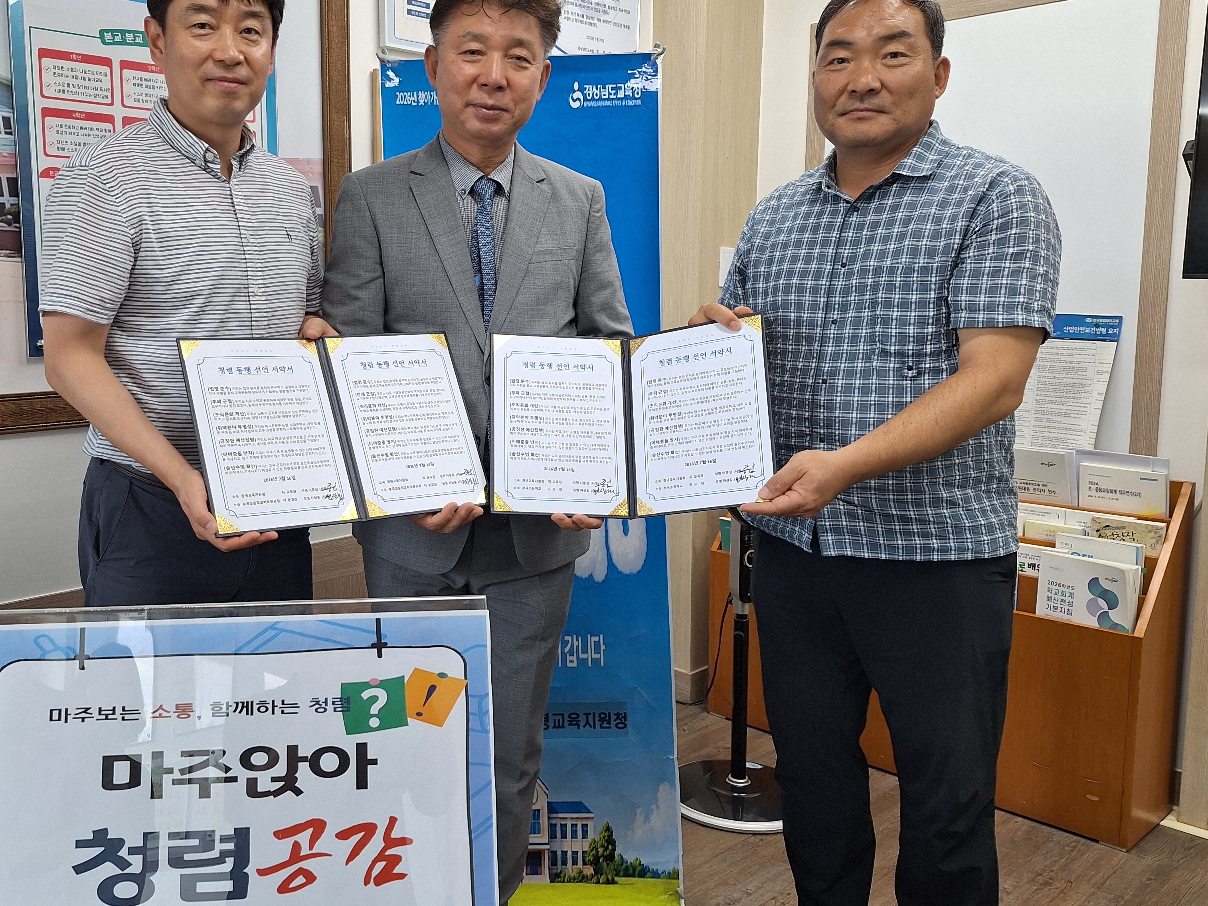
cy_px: 430
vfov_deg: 45.4
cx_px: 456
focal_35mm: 31
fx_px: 1082
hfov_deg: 57.7
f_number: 1.8
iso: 64
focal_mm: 5.54
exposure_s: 1/60
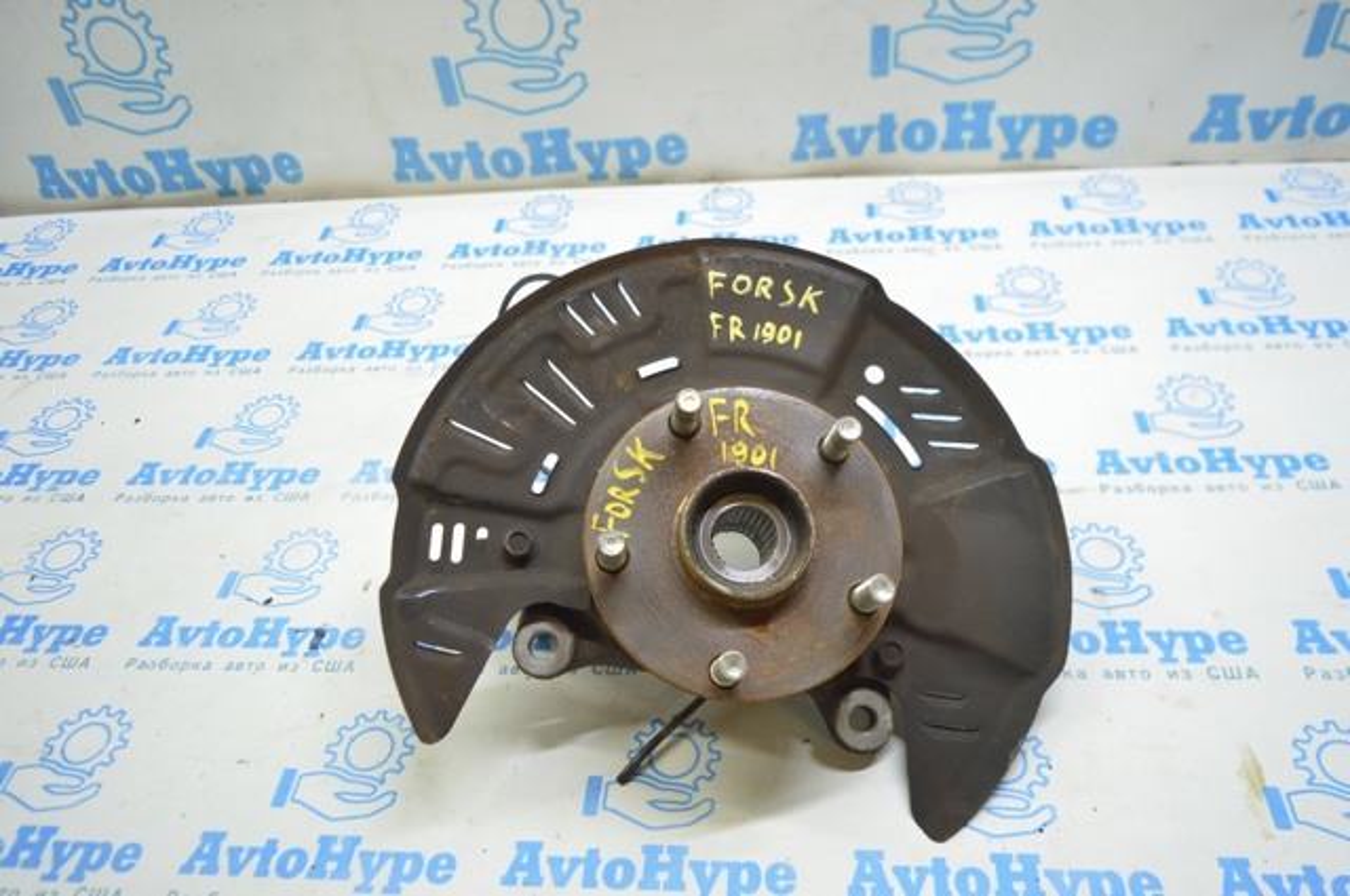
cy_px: 448
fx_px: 1011
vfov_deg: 47.8
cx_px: 675
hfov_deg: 67.4
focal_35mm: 27
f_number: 3.5
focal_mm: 18
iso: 400
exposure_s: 1/40
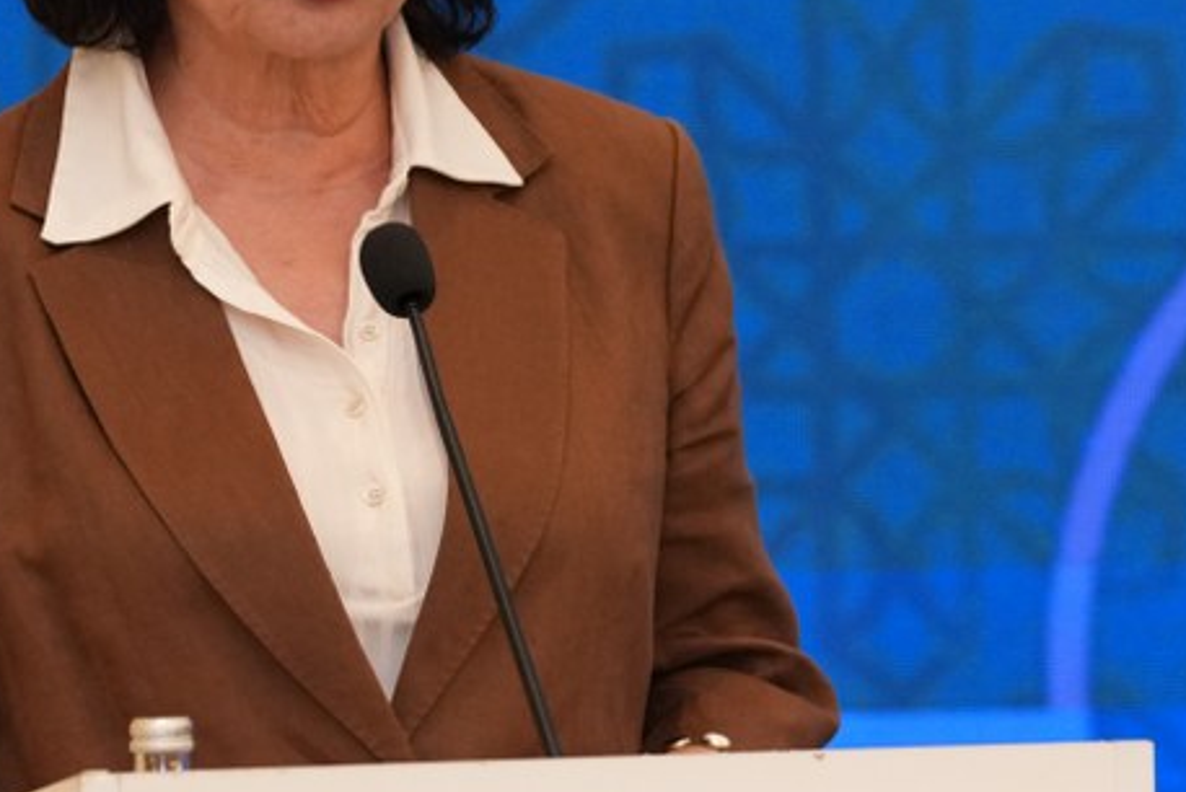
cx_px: 624
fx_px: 19745
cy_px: 317
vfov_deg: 2.3
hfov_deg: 3.4
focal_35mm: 599
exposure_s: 1/160
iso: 2500
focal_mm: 179
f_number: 3.5
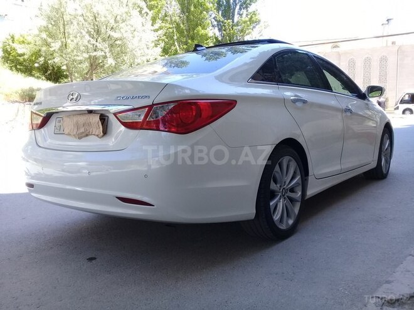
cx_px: 207
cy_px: 155
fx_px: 371
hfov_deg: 58.4
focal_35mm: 31
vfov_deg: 45.4
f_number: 2.2
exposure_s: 1/150
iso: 50
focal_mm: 3.3
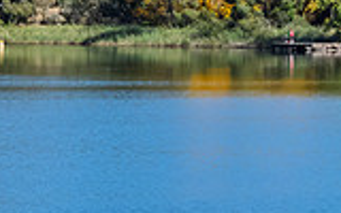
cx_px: 19
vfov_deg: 4.9
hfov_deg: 7.9
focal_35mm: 266
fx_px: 2472
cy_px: 2
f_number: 3.5
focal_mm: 48
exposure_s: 1/8000
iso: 800
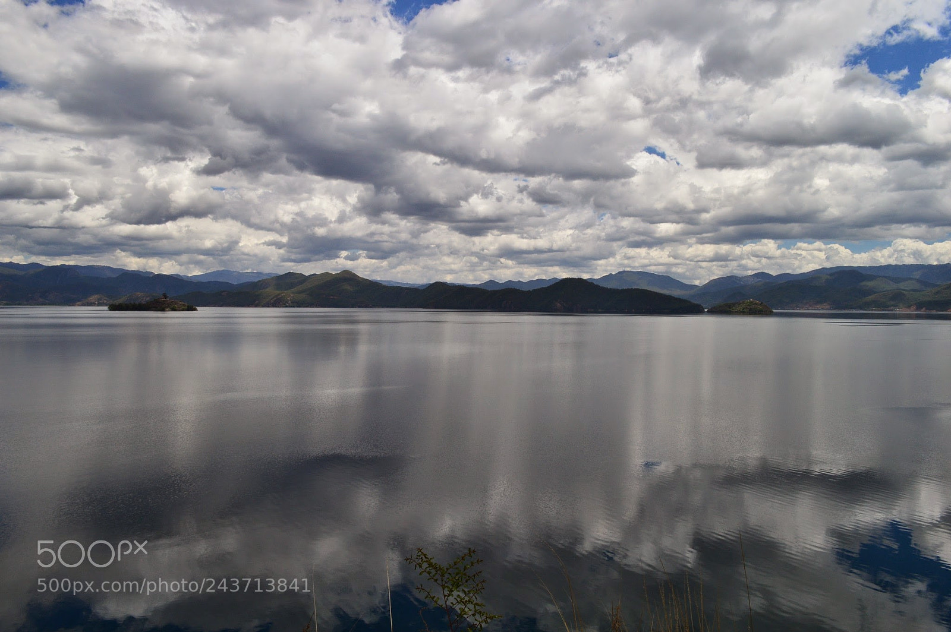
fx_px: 713
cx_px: 476
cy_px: 316
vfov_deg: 47.9
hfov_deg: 67.4
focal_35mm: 27
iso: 280
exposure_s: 1/500
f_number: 11
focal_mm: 18
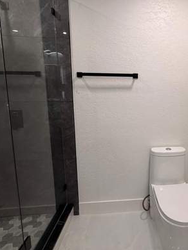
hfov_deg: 55.2
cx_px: 147
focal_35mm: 23
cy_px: 112
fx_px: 167
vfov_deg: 73.7
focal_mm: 2.22
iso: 200
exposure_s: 1/120
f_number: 2.2
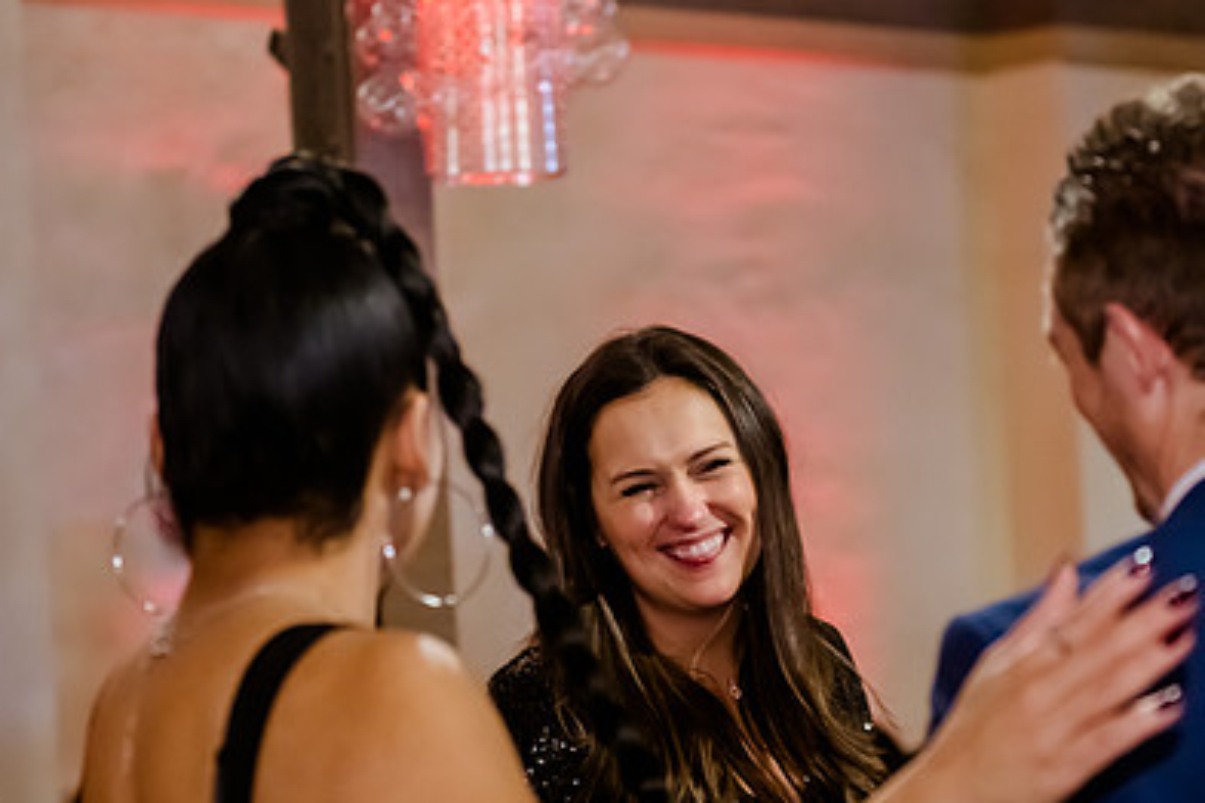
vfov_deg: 11.9
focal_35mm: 115
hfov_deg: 17.8
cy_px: 483
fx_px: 3849
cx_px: 584
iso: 5000
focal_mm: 66
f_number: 2.8
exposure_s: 1/160
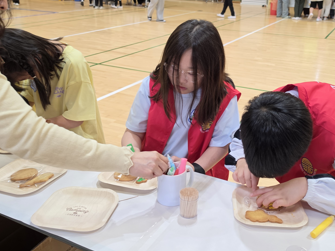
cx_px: 190
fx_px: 358
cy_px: 103
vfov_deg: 38.5
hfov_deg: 50.0
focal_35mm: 37
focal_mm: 6.5
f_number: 1.4
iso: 125
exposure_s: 1/120
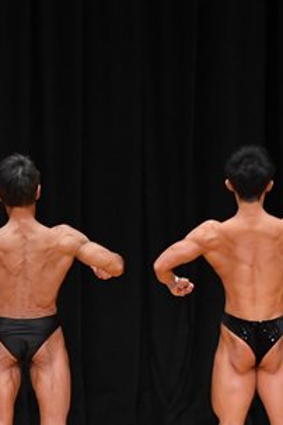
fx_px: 5247
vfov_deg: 4.6
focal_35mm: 444
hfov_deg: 3.1
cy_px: 298
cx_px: -53
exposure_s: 1/400
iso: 3200
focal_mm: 116
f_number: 5.6
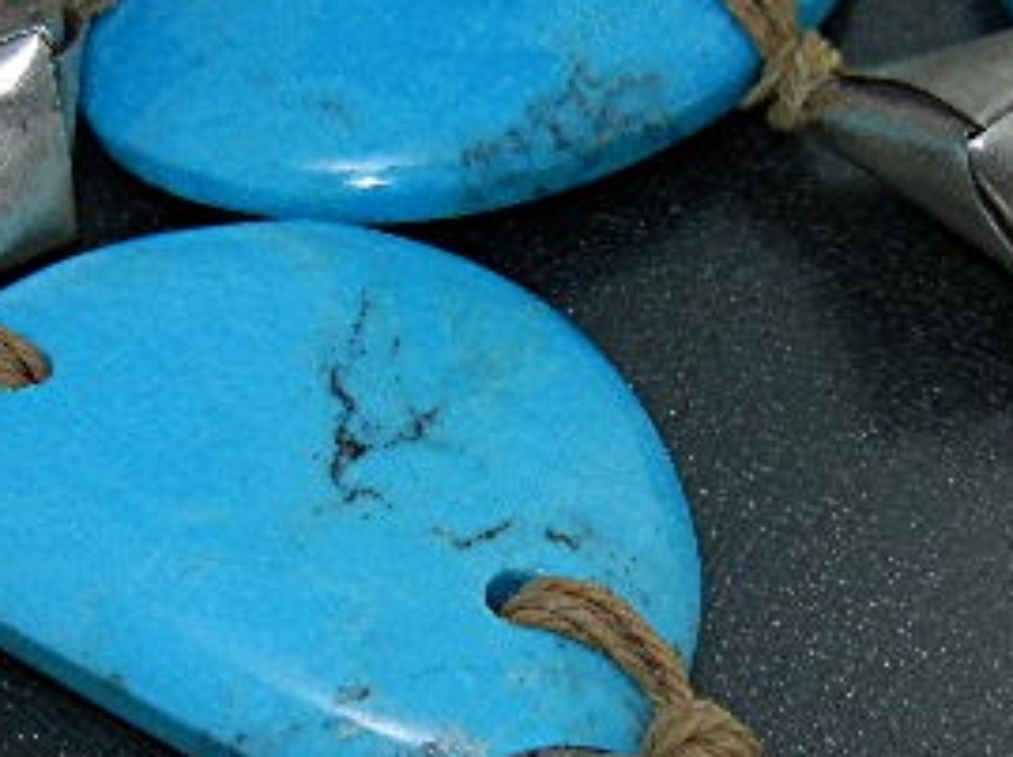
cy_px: 497
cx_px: 459
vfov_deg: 18.1
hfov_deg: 24.1
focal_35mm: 81
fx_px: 2367
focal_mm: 6.2
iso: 239
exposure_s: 1/30
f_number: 7.2
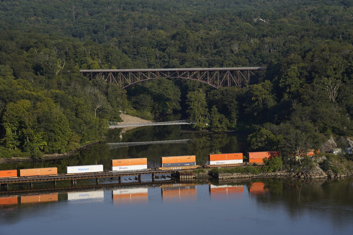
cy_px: 118
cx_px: 176
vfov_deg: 13.0
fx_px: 1030
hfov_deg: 19.5
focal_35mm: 105
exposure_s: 1/250
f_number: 13
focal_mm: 105
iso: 200
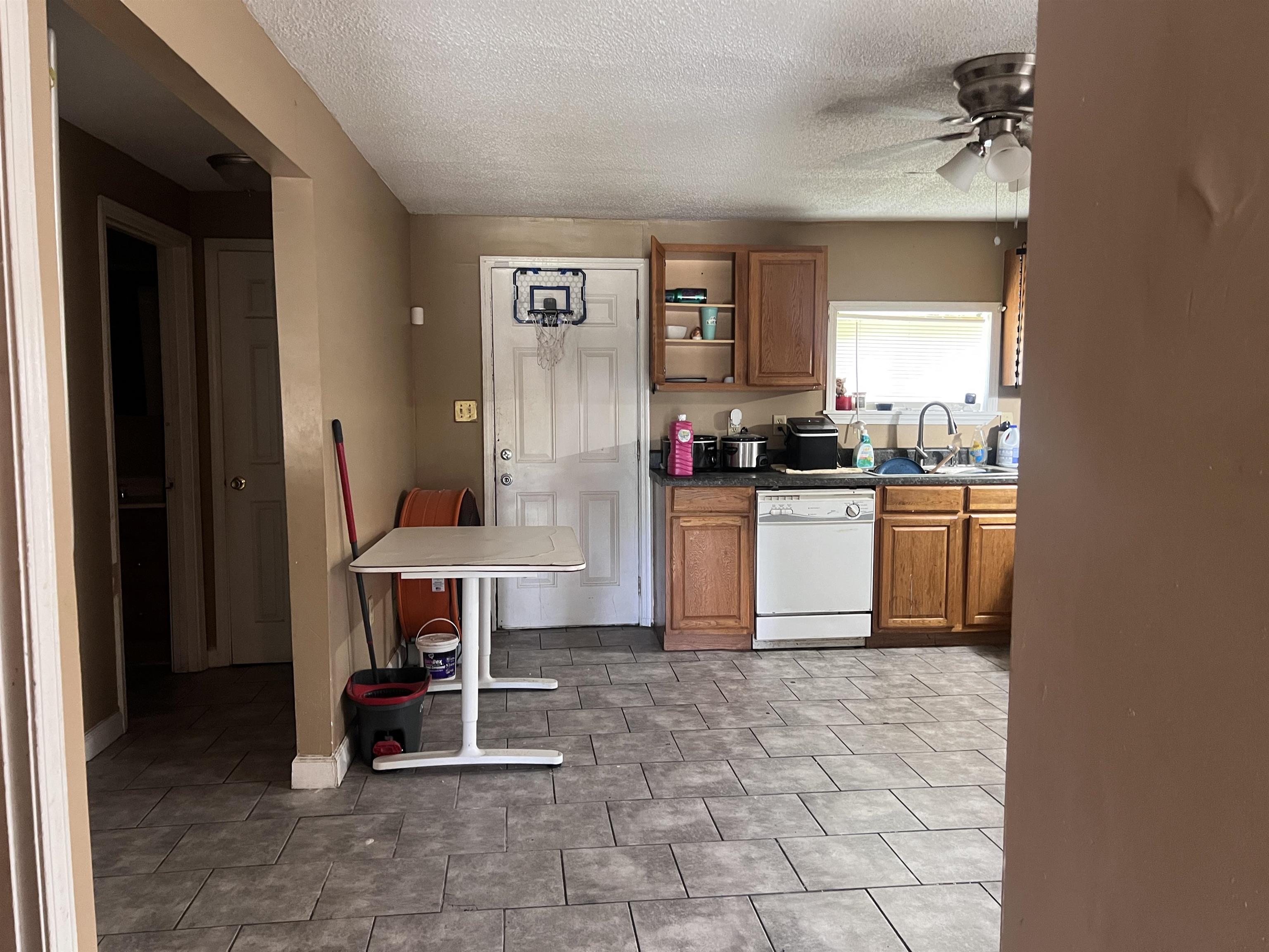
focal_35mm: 26
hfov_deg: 67.3
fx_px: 953
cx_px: 634
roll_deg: -0.3
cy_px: 476
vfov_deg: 53.1
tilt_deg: -6.0
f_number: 1.5
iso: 500
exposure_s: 1/60
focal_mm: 5.7
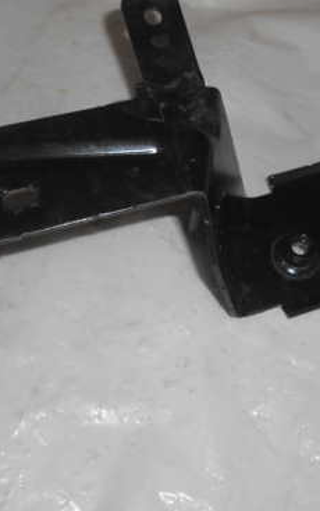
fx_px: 668
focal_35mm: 48
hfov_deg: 26.9
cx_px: 142
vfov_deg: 41.7
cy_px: 212
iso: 200
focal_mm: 4.6
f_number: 11.5
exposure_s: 1/25
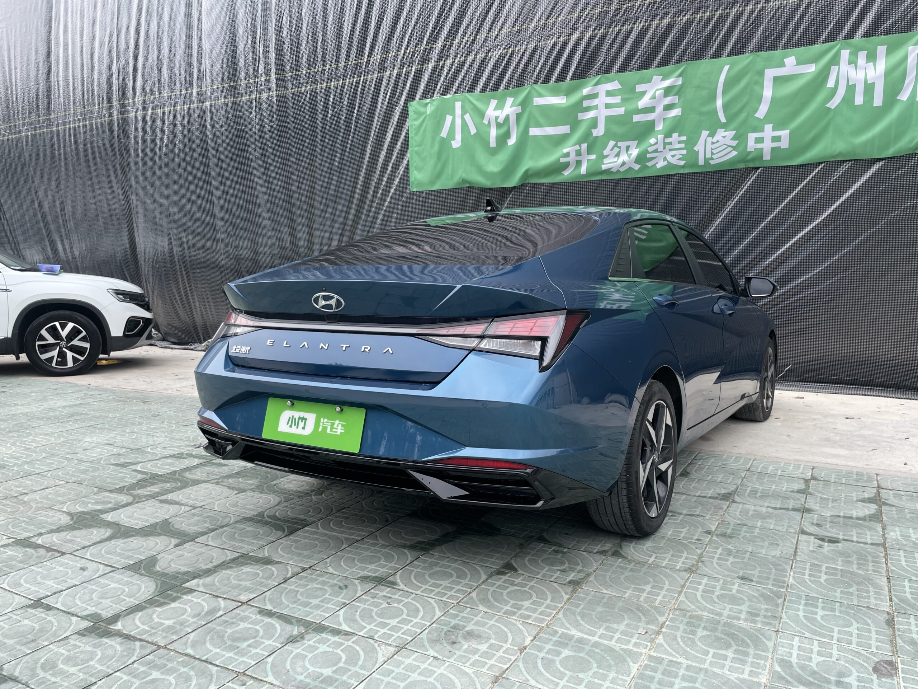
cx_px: 459
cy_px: 344
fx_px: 690
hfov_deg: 67.3
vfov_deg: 53.1
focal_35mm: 26
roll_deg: +0.3
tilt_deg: -5.8
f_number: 1.6
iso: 32
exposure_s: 1/561
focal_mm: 4.2
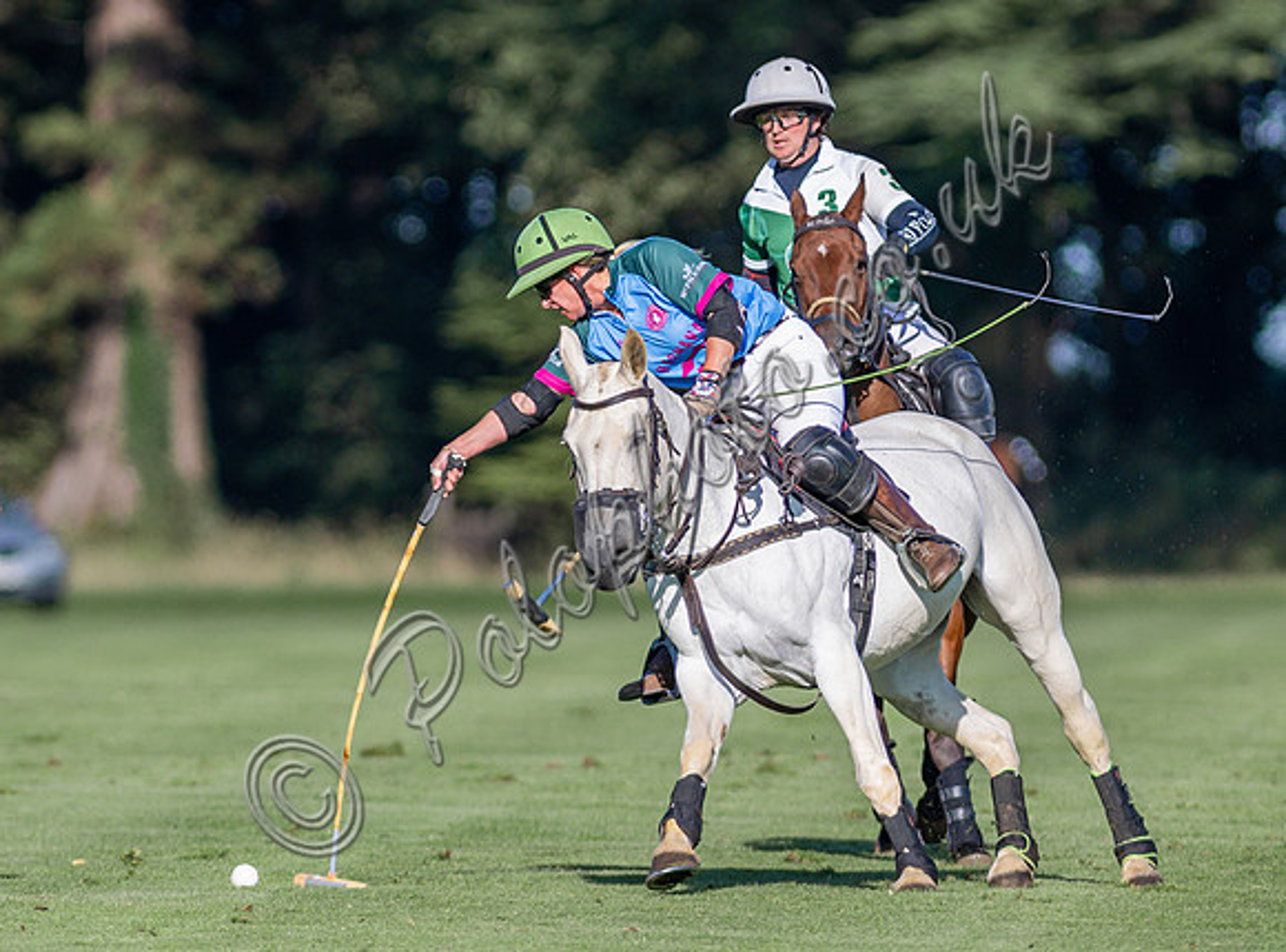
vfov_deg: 1.5
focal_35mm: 954
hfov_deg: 2.1
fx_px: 35279
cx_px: 555
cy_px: 402
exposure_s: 1/2500
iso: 160
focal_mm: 300
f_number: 3.2
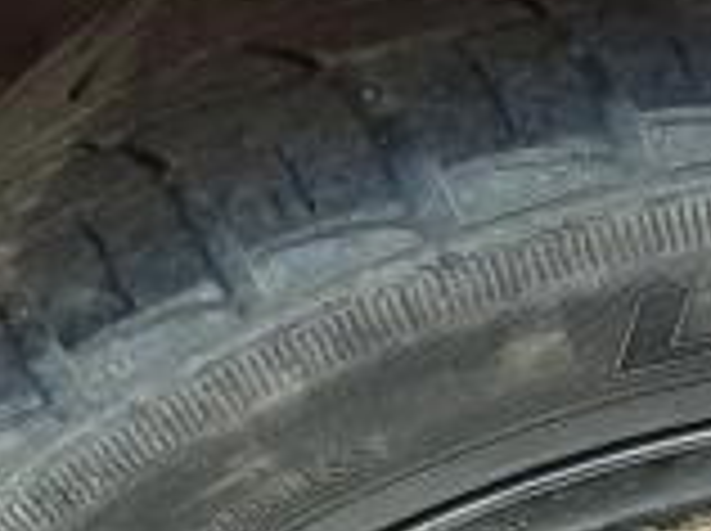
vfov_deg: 10.1
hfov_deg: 14.7
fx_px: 2707
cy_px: 1170
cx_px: 711
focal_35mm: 132
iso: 50
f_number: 1.7
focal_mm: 3.93
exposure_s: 1/120
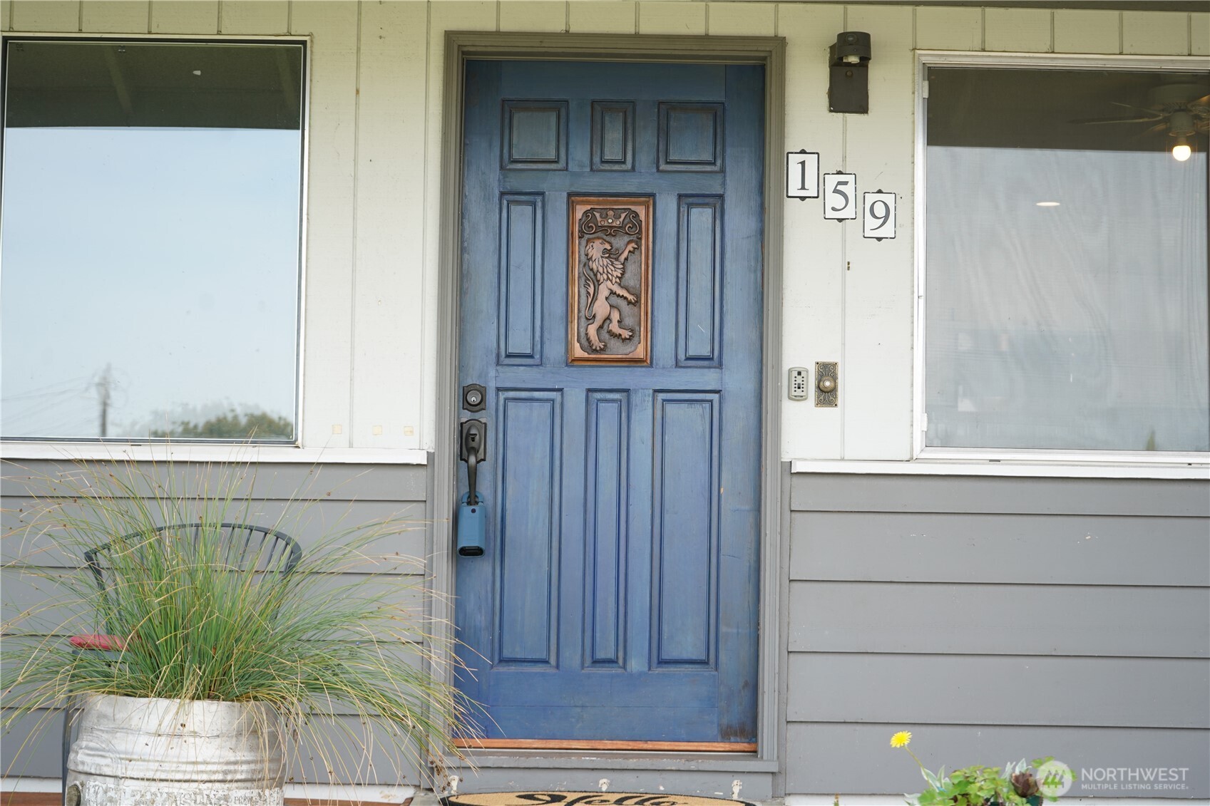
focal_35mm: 67
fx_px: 2252
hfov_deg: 30.1
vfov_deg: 20.3
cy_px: 403
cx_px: 605
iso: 200
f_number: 5.6
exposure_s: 1/160
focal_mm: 67
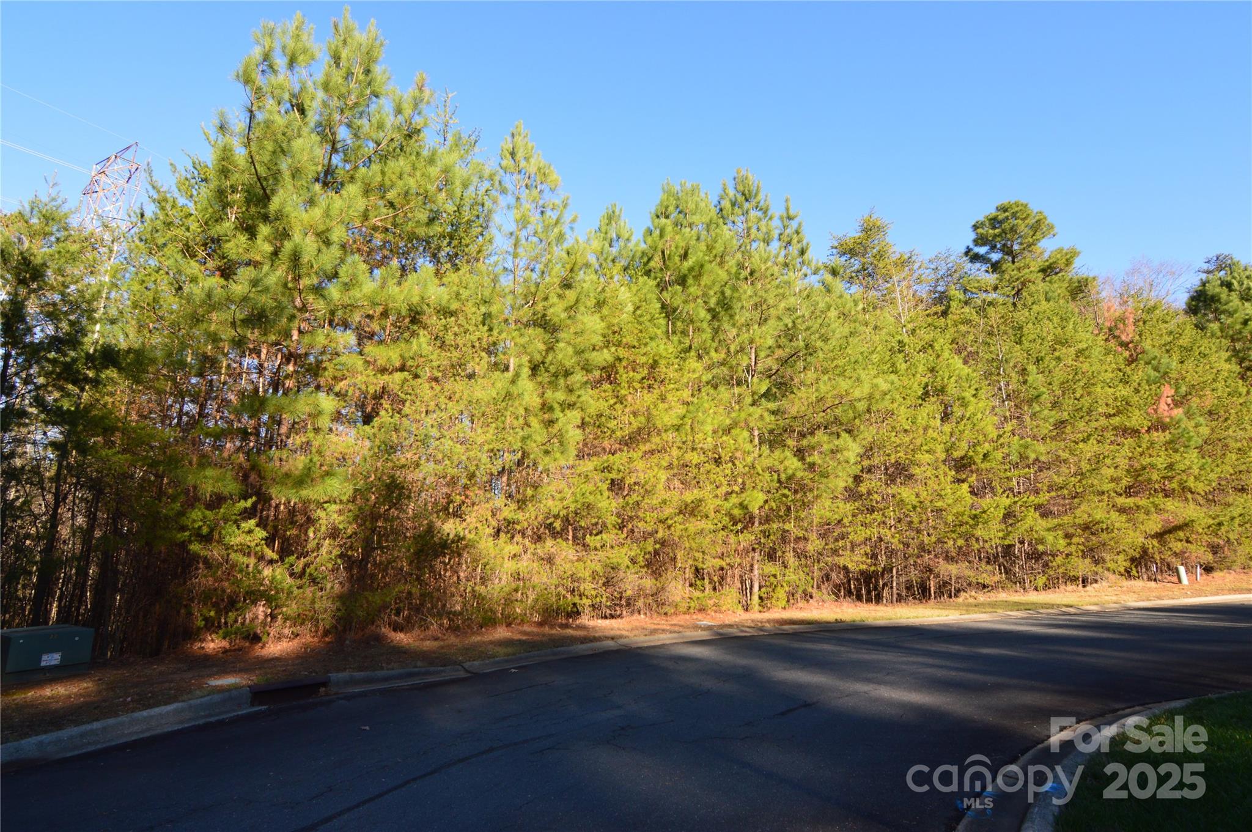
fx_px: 573
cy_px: 416
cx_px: 626
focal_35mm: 16
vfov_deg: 71.9
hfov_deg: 95.0
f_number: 9
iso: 400
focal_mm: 11
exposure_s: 1/160
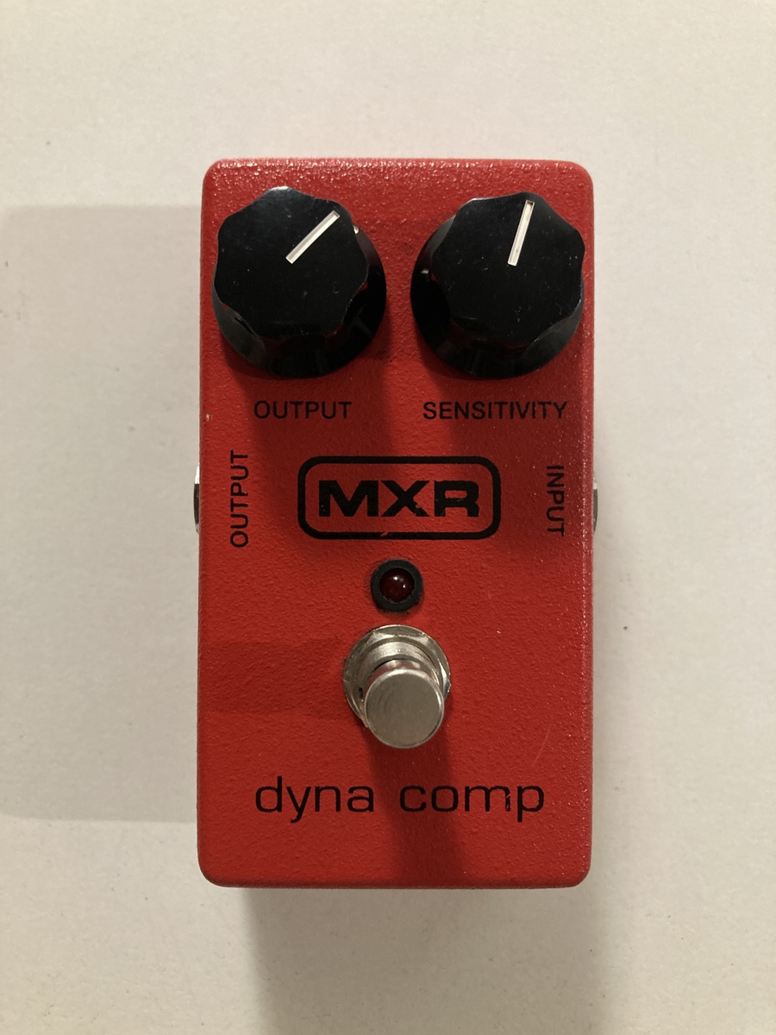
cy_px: 518
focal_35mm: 28
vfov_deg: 63.4
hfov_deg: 49.7
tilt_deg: -87.7
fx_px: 837
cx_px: 388
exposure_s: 1/33
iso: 250
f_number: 1.8
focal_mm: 3.99
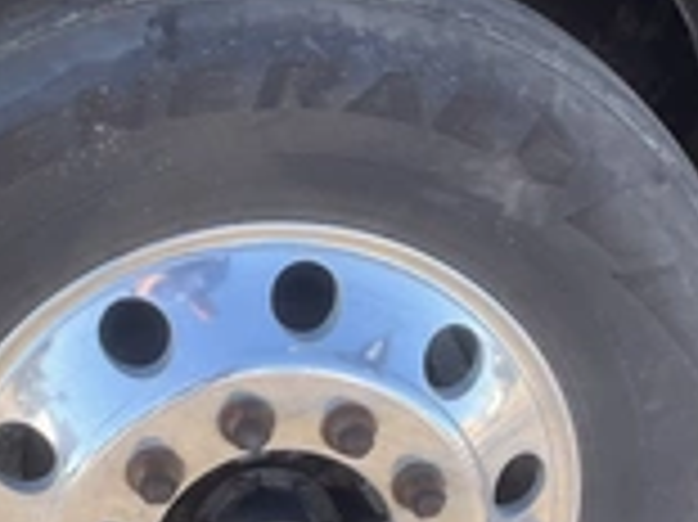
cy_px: 392
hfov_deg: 26.0
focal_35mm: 75
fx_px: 1511
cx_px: 315
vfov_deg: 19.5
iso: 25
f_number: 1.8
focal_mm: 3
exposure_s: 1/227
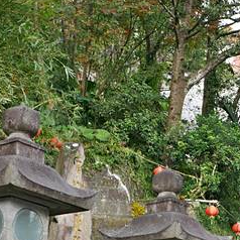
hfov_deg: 16.3
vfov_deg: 16.7
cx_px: 258
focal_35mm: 104
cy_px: 150
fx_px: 816
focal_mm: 14
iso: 200
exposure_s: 1/320
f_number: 2.5
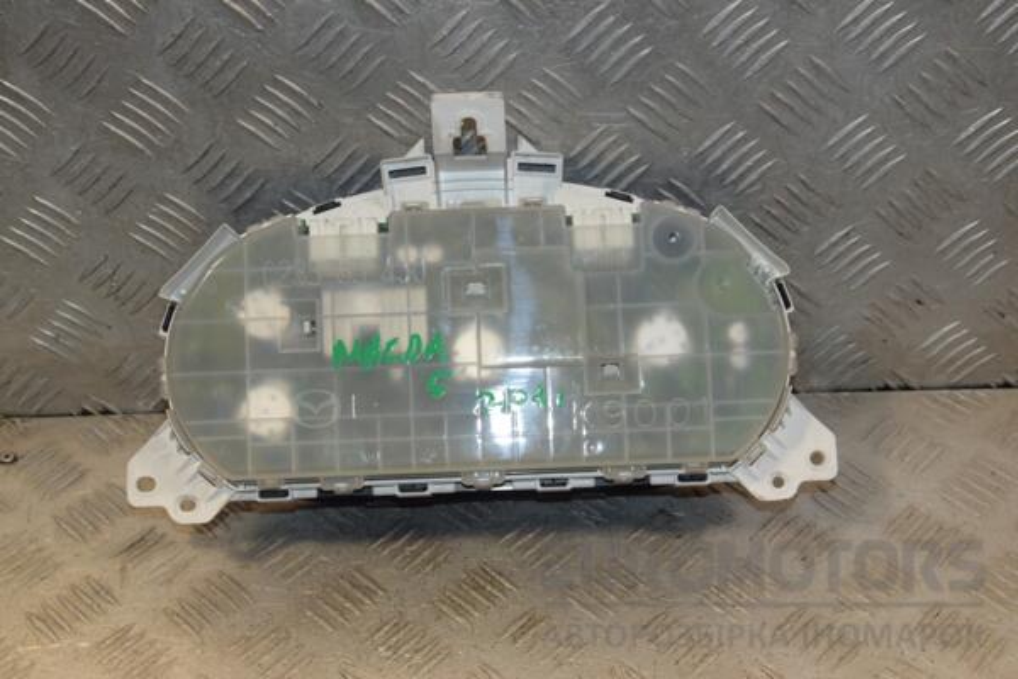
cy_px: 340
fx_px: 1697
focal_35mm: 60
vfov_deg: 22.6
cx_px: 509
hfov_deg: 33.4
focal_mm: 40
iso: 800
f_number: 8
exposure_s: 1/200
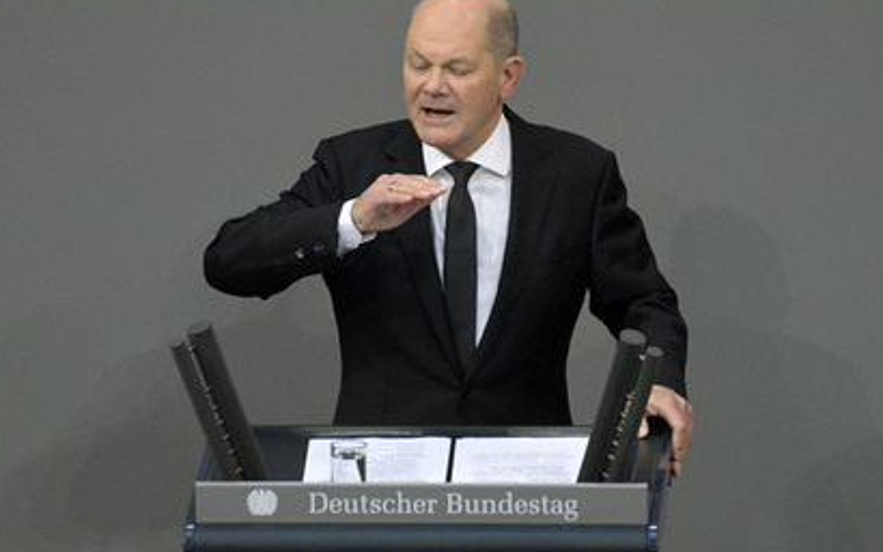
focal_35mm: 560
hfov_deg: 3.8
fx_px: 13472
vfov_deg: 2.3
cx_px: 453
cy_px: 270
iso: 10000
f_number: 5.6
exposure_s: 1/320
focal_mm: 500
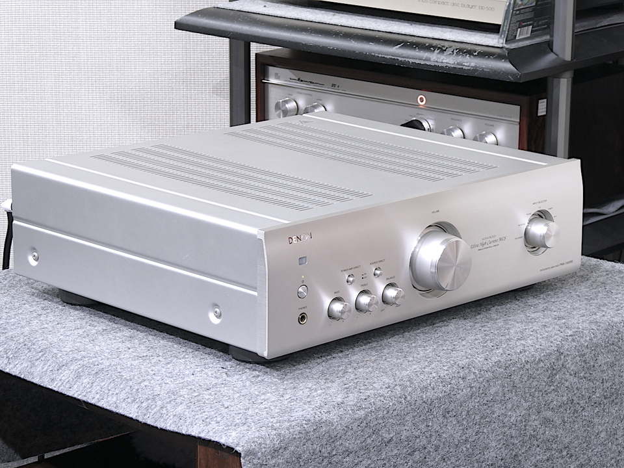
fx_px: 1911
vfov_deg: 14.0
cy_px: 234
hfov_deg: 18.5
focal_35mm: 106
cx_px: 312
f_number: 5.6
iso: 100
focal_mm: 19
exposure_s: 1/1.6
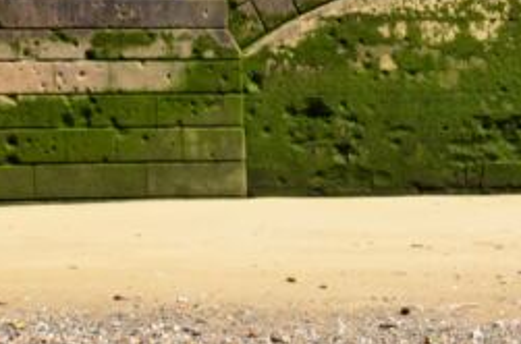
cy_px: -88
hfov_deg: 3.2
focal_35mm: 651
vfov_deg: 2.1
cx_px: 556
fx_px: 9398
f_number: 16
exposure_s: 1/60
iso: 100
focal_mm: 170
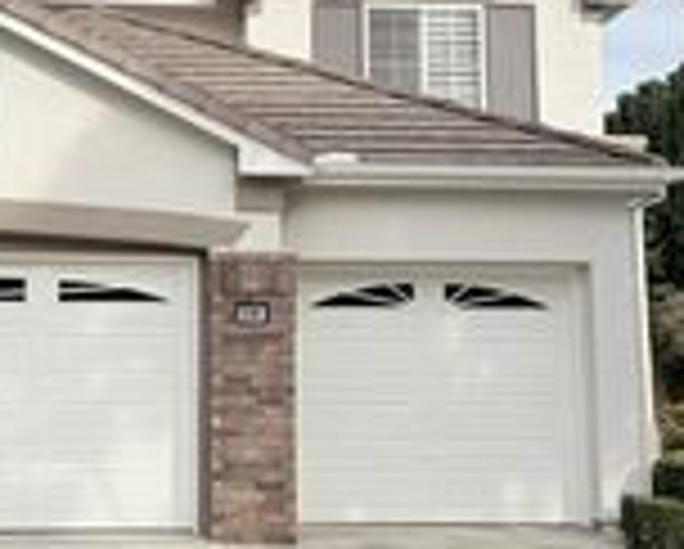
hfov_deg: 24.5
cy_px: 65
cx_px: 202
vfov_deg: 19.6
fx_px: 1561
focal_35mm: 77
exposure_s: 1/4673
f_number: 1.78
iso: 80
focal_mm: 6.76
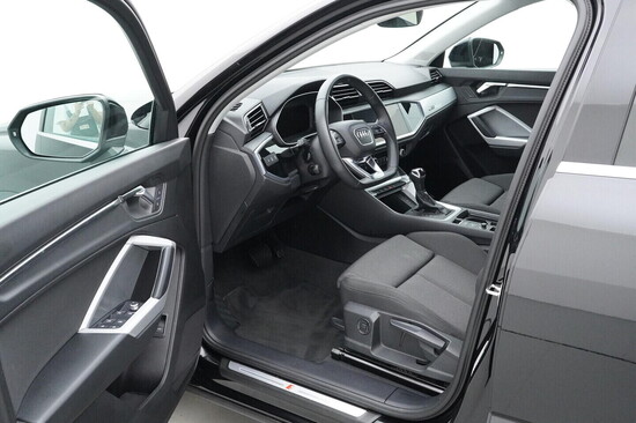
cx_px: 318
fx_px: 636
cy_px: 212
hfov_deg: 53.2
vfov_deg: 36.8
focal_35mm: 36
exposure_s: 1/250
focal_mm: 24
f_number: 6.3
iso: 6400
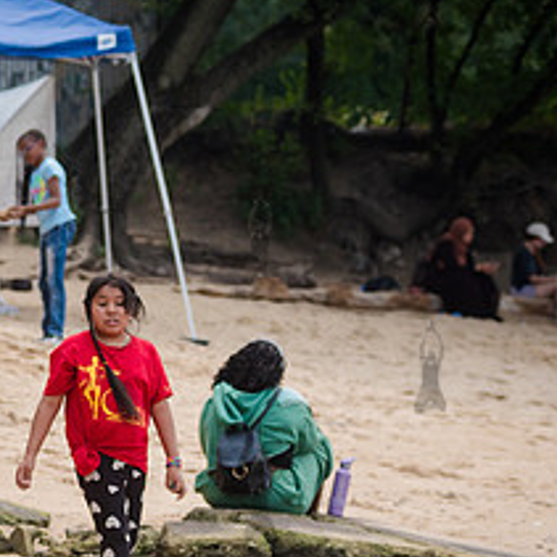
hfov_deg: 7.1
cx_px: -82
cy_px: 366
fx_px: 4460
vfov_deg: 7.1
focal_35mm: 245
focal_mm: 105
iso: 250
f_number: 4
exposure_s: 1/1250
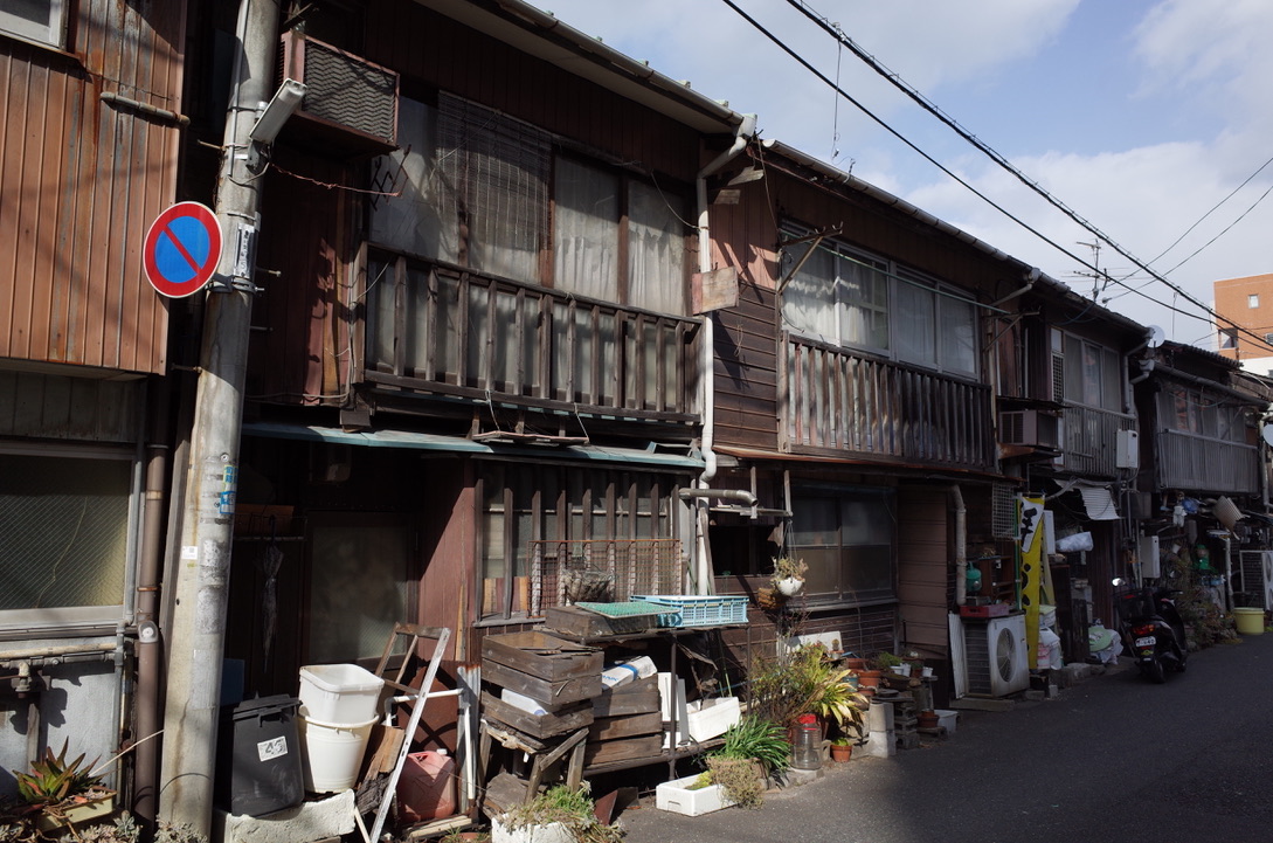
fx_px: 988
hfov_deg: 65.6
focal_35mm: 28
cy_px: 422
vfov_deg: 46.2
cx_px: 636
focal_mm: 18.3
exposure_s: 1/750
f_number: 5.6
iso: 200
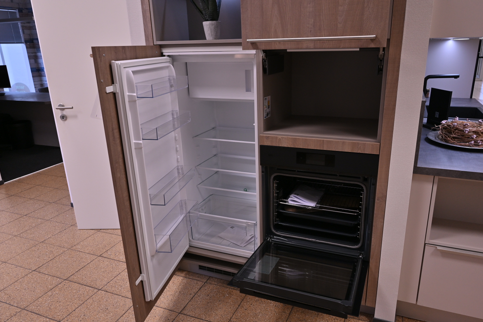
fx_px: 362
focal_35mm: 27
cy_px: 166
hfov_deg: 67.3
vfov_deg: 47.9
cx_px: 258
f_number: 8
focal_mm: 24
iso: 450
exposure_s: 1/30
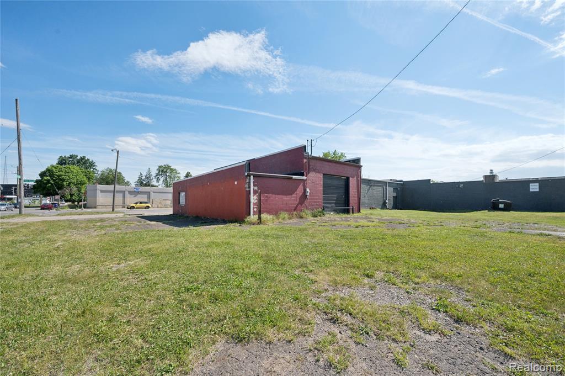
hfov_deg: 104.3
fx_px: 220
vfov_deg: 81.1
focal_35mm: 14
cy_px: 188
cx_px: 282
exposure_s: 1/3200
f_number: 8
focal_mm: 14
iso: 800
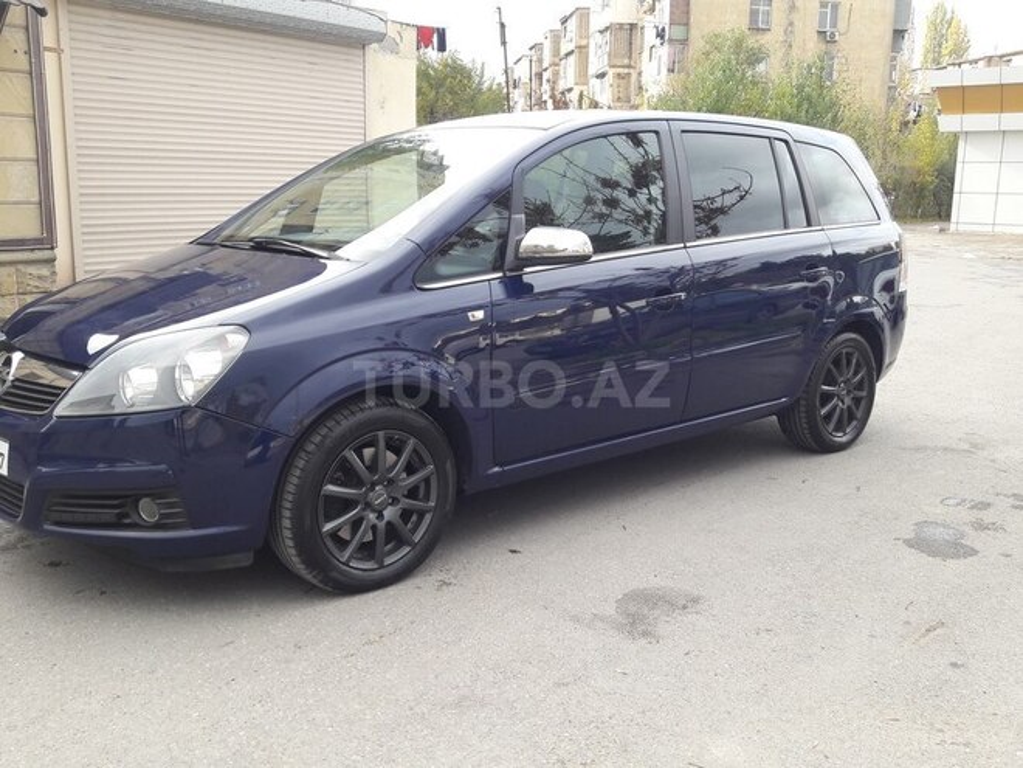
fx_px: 827
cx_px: 512
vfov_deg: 49.7
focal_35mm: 28
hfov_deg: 63.4
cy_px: 384
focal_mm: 3.7
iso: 40
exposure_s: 1/152
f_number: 1.9
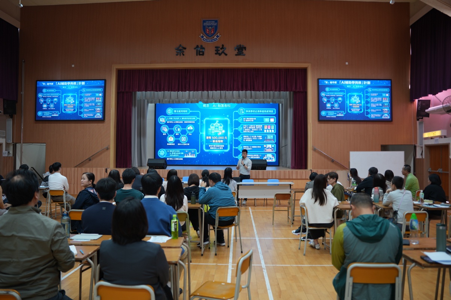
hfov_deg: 61.4
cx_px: 226
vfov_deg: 43.2
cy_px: 150
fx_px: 380
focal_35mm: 30
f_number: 2.8
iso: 160
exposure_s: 1/30
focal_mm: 30.3
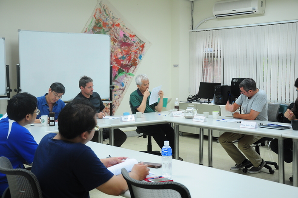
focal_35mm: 60
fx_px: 496
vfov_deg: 22.6
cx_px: 149
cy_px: 99
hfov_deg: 33.4
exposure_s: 1/30
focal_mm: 40
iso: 400
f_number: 5.6
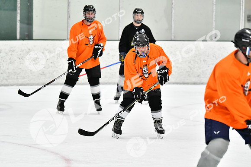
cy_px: 84
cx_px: 126
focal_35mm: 195
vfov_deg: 7.0
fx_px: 1360
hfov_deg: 10.5
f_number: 2.8
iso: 5000
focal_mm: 130
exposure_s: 1/1250
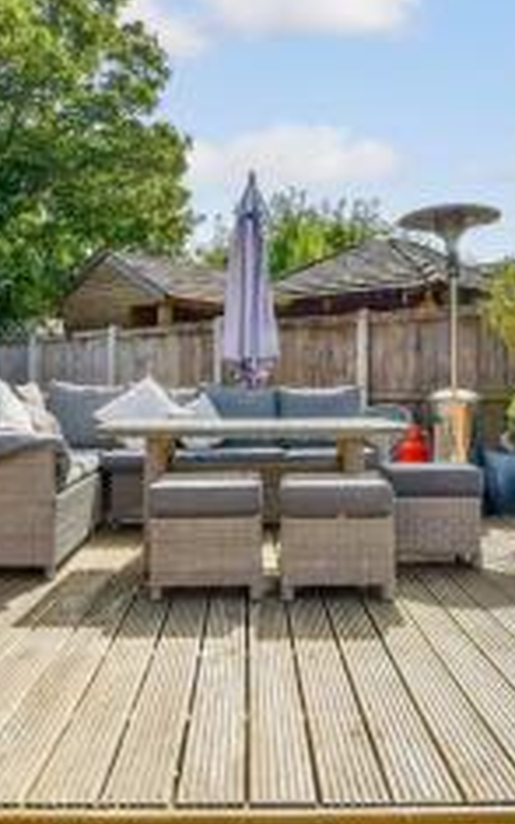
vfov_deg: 60.9
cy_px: 345
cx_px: 273
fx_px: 696
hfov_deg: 40.6
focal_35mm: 31
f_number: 9
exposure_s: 1/1000
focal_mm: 10
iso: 320
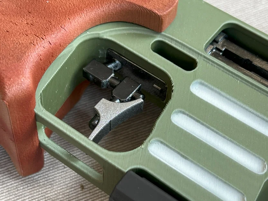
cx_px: 134
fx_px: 573
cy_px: 100
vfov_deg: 19.9
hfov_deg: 26.3
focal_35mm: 74
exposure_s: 1/137
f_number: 1.5
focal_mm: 5.7
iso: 32
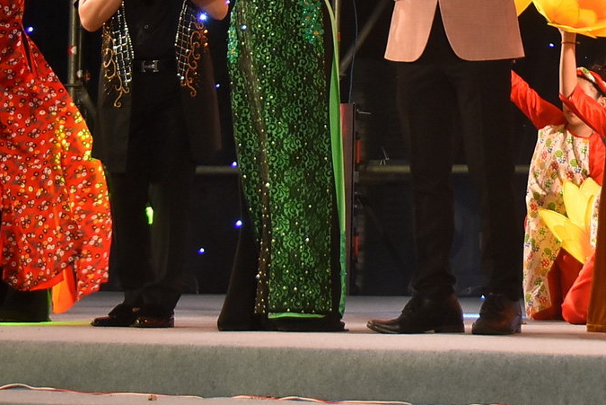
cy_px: -56
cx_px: 656
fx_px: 2847
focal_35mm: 169
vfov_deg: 8.1
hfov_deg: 12.0
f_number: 4.2
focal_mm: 38
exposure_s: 1/250
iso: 1000
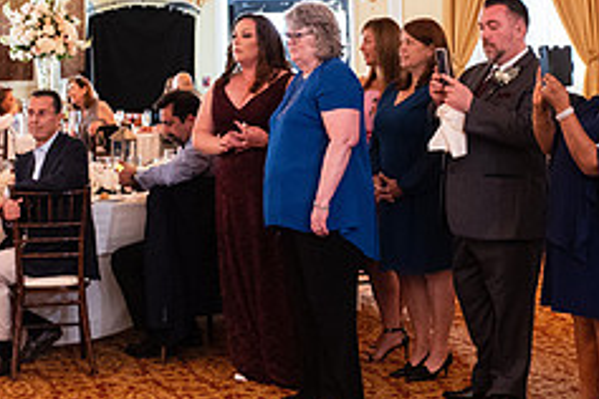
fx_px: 1630
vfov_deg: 13.9
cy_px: 117
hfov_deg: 20.8
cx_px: 349
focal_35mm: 98
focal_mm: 40
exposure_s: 1/60
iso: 6400
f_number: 4
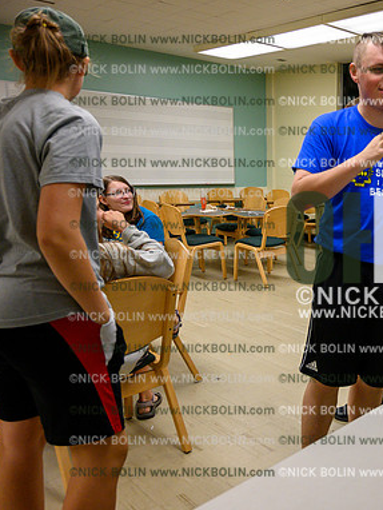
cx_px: 380
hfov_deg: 36.7
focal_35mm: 35
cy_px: 255
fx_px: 516
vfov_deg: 52.6
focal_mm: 24
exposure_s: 1/250
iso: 1600
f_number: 4.5
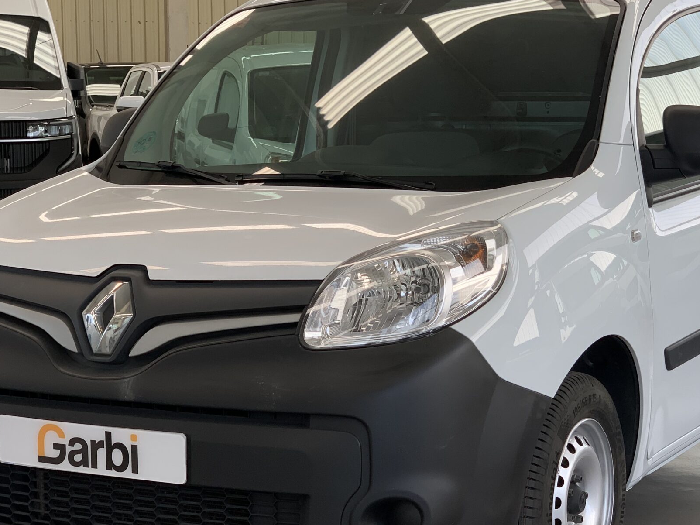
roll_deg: -0.9
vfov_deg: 17.8
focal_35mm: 83
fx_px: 1678
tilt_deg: -4.0
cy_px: 257
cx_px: 395
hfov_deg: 23.5
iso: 16
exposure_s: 1/121
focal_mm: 6
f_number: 2.4
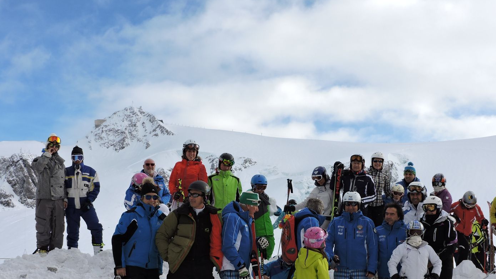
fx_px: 579
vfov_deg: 26.8
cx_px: 263
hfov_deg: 46.4
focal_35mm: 44
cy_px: 202
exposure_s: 1/1250
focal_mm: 6.2
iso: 100
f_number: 3.3
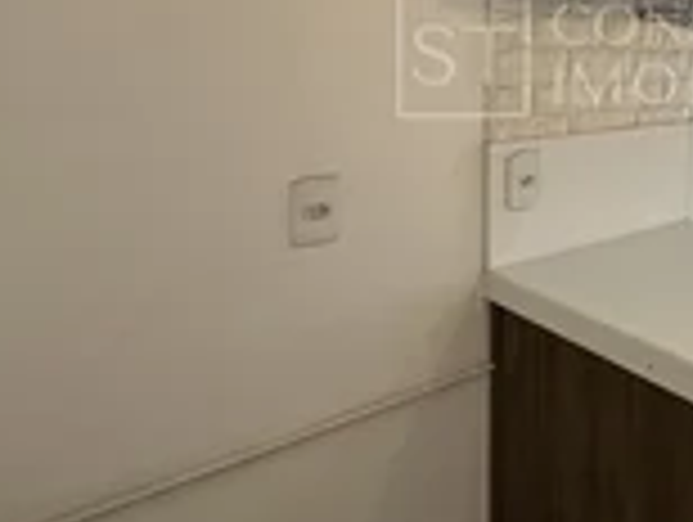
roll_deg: -0.7
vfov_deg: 38.0
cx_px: 716
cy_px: 52
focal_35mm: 35
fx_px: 702
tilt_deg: -0.4
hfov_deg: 43.7
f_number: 2.2
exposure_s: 1/120
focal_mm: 2.22
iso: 250
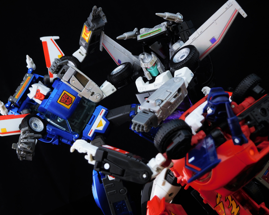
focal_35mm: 65
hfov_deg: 29.1
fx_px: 517
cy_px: 107
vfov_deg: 23.5
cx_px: 137
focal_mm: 11.1
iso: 200
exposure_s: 1/1.6
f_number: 4.4
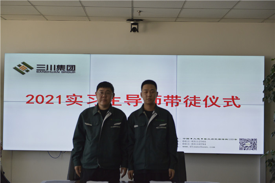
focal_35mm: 60
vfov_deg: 22.6
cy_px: 92
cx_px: 138
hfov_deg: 33.4
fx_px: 458
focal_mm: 60
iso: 2200
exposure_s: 1/2000
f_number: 2.8
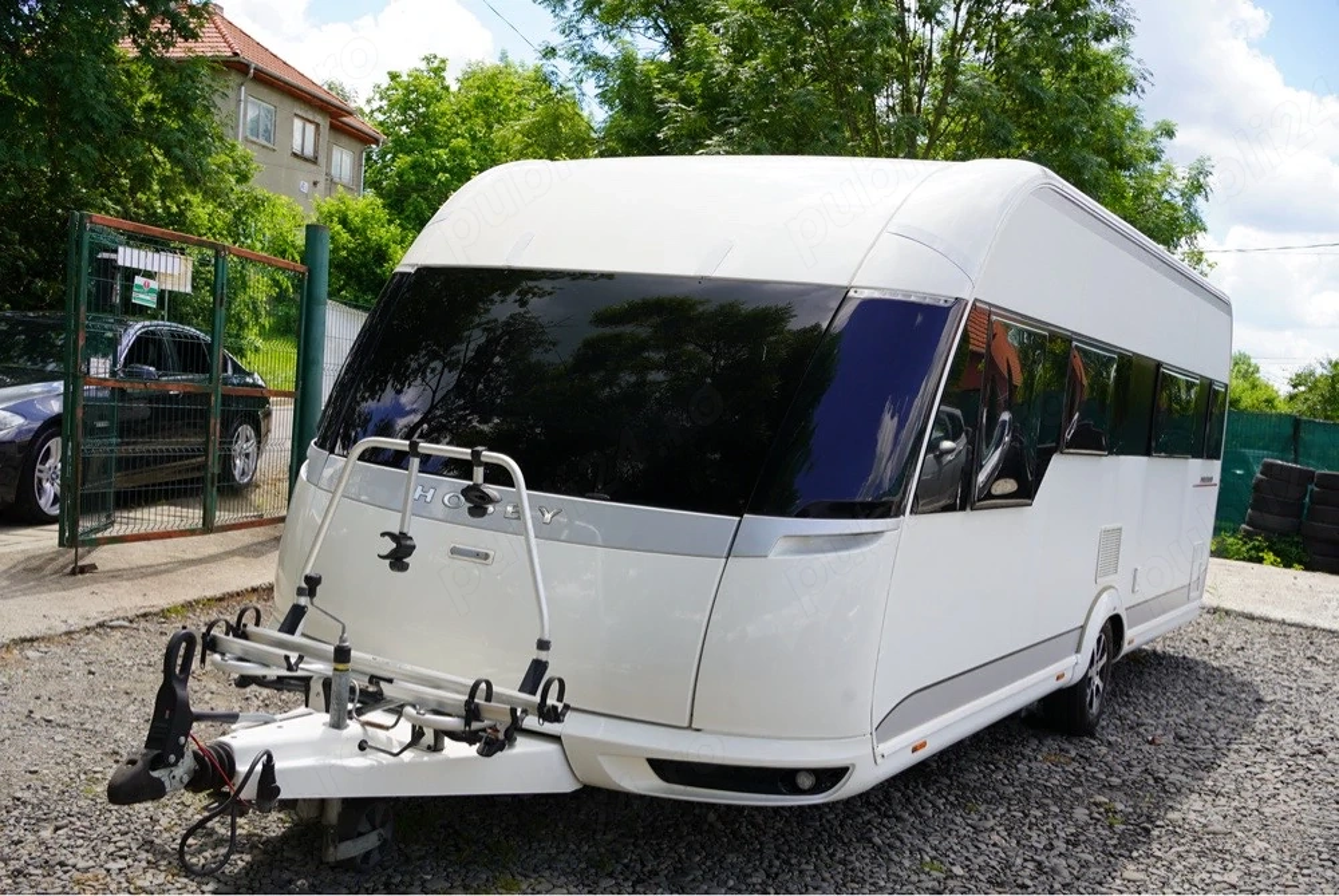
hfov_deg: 54.4
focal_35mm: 35
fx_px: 1303
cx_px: 670
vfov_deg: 37.9
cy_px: 448
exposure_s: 1/125
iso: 100
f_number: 8
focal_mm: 35
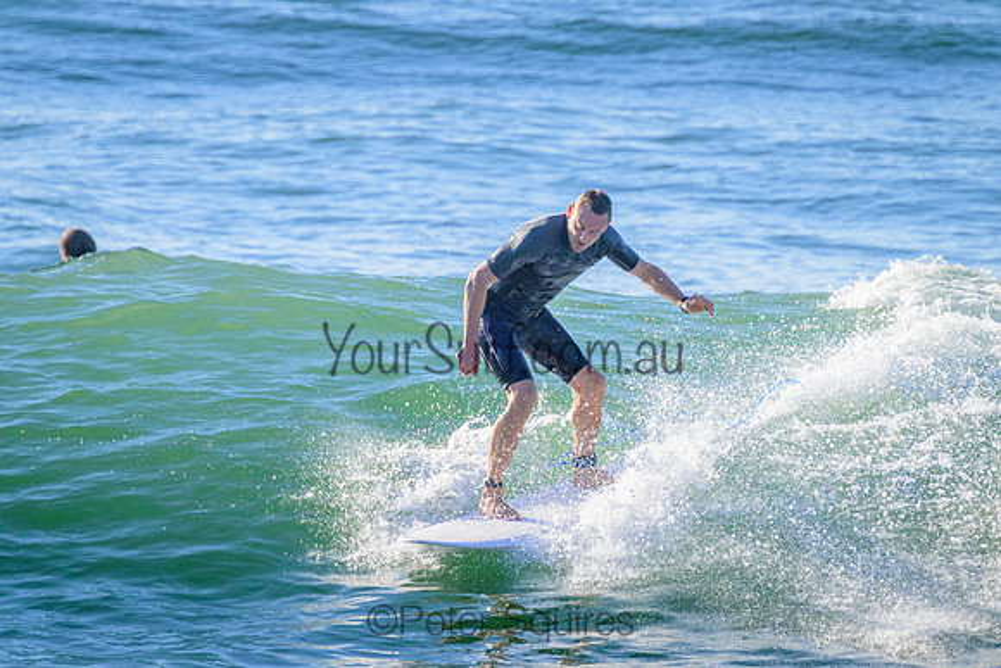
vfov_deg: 1.7
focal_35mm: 800
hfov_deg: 2.6
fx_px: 22249
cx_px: 500
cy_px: 334
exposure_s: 1/2000
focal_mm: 800
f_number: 11
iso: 1250
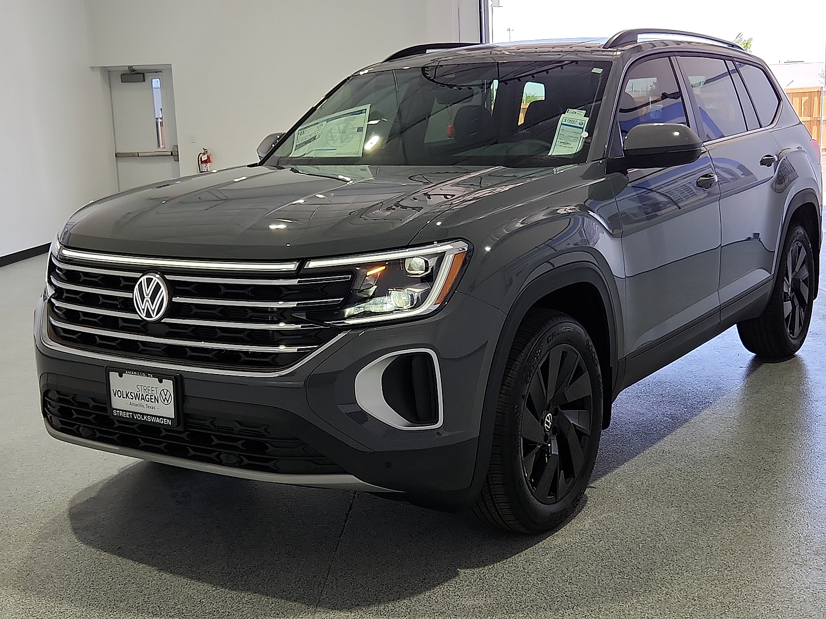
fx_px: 549
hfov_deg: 73.9
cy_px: 310
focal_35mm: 23
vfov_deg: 58.9
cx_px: 413
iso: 56
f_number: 1.8
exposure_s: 1/119
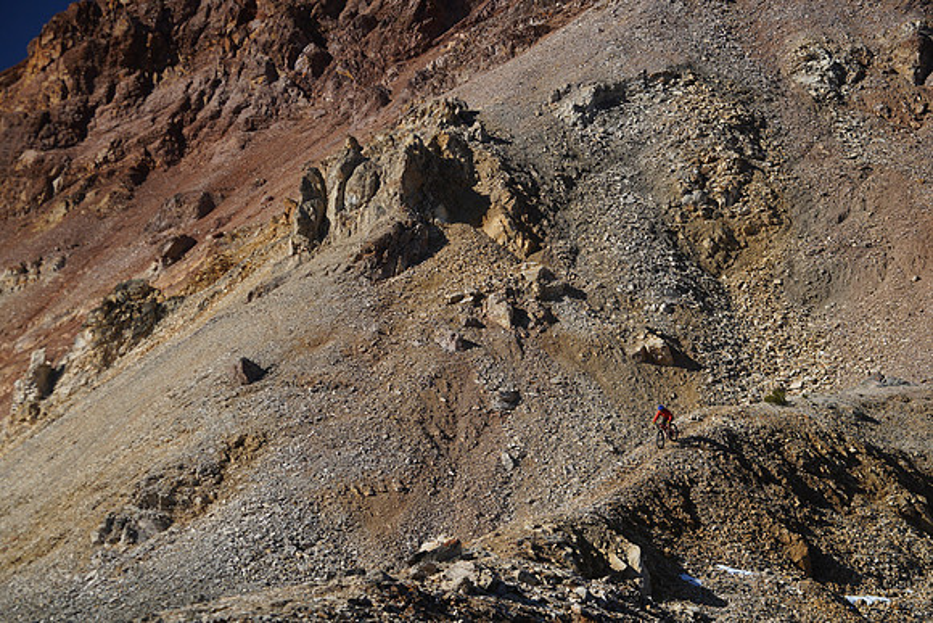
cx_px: 466
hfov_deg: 18.8
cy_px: 312
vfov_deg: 12.6
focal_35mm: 109
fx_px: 2825
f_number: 5.6
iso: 400
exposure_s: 1/1000
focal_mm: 109
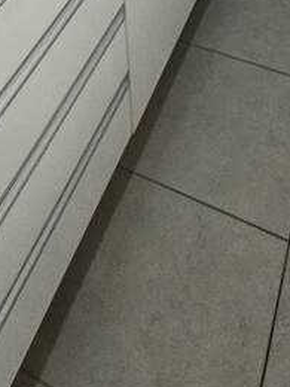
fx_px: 603
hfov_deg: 25.9
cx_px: 13
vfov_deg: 22.2
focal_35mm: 54
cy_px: -302
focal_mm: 2.2
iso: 125
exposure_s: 1/60
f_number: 2.2
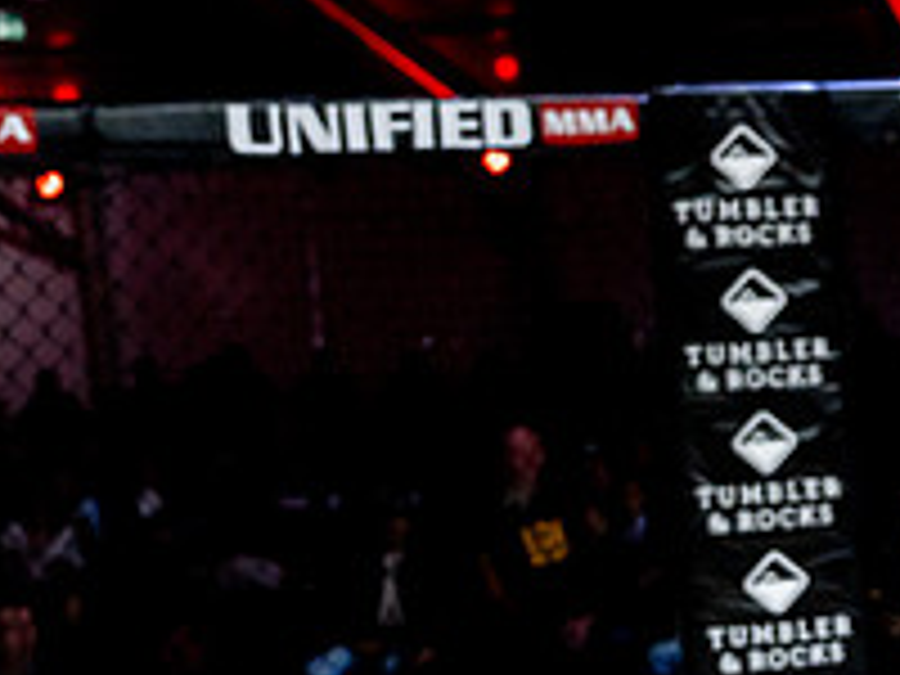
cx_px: 1260
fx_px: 2028
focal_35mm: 78
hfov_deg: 21.8
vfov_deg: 18.9
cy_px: 416
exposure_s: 1/1250
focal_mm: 28
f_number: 2.8
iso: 3200
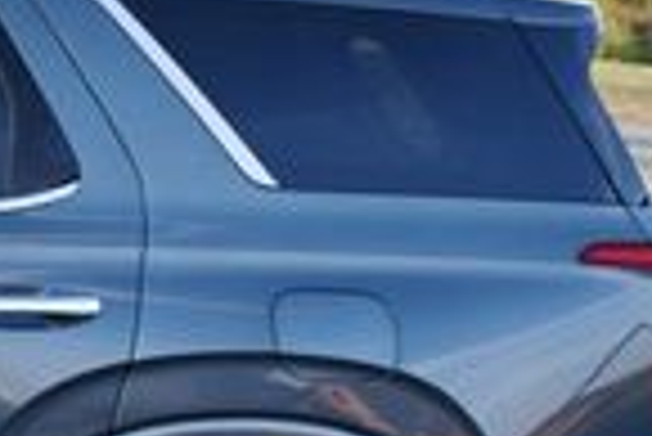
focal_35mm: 152
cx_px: -531
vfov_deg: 9.0
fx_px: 2759
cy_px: 240
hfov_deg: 12.3
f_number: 5.6
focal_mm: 23
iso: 360
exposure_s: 1/250
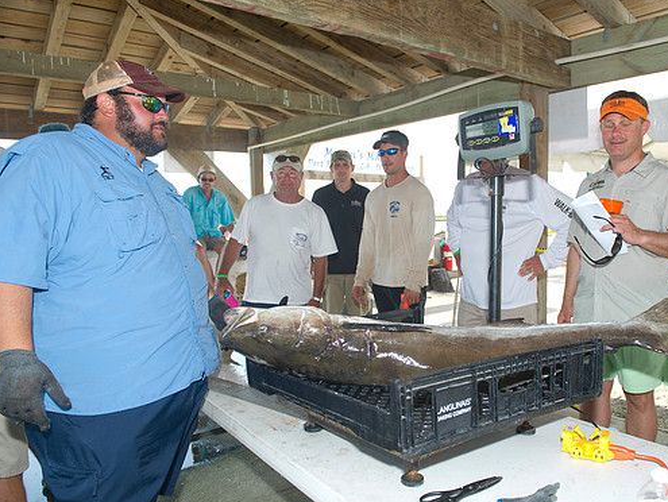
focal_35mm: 27
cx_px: 387
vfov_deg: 51.4
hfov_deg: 64.9
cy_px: 256
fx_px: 521
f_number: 5
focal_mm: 24
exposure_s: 1/250
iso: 125
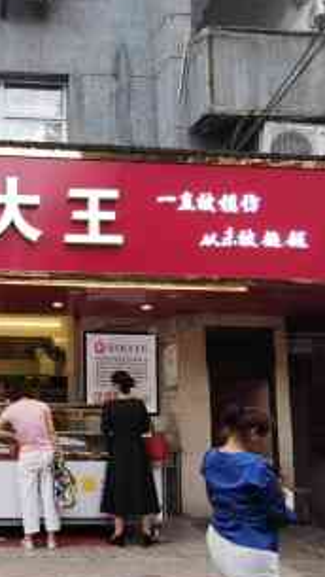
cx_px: -40
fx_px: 612
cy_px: 313
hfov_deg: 27.1
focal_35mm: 40
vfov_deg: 50.4
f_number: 2.2
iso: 80
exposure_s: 1/100
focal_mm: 2.35
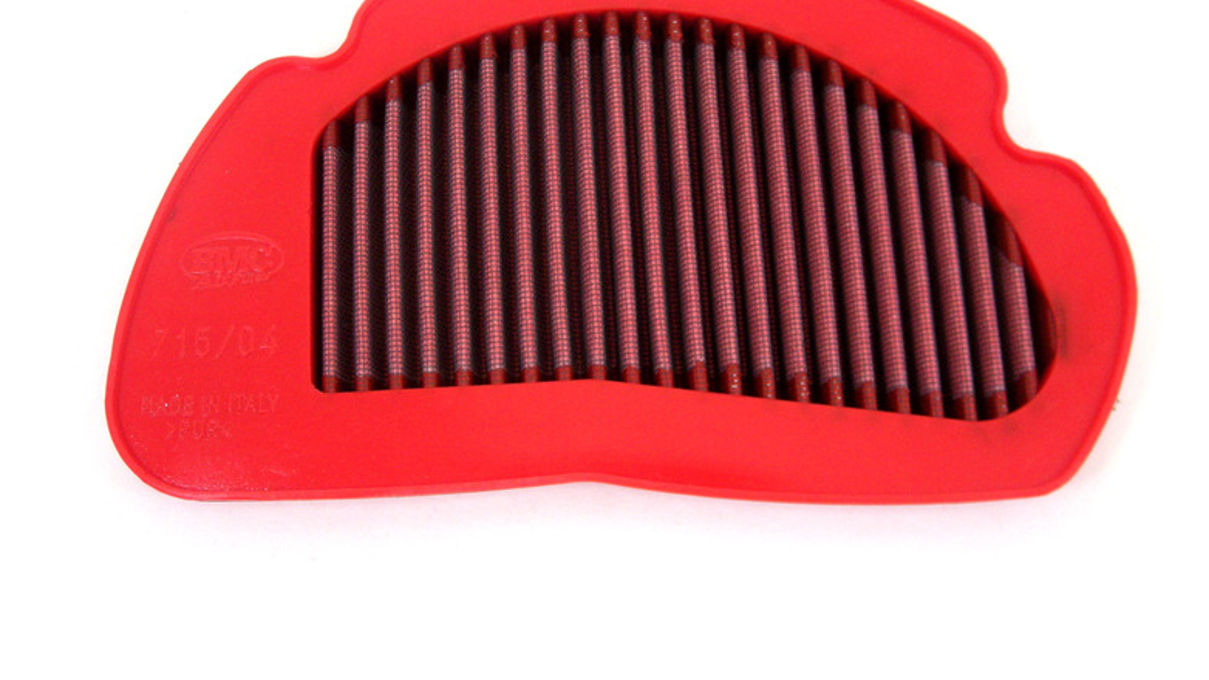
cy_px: 246
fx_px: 1250
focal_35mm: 39
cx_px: 604
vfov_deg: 30.3
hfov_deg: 51.6
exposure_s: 1/126
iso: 169
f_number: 2.8
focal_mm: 5.7
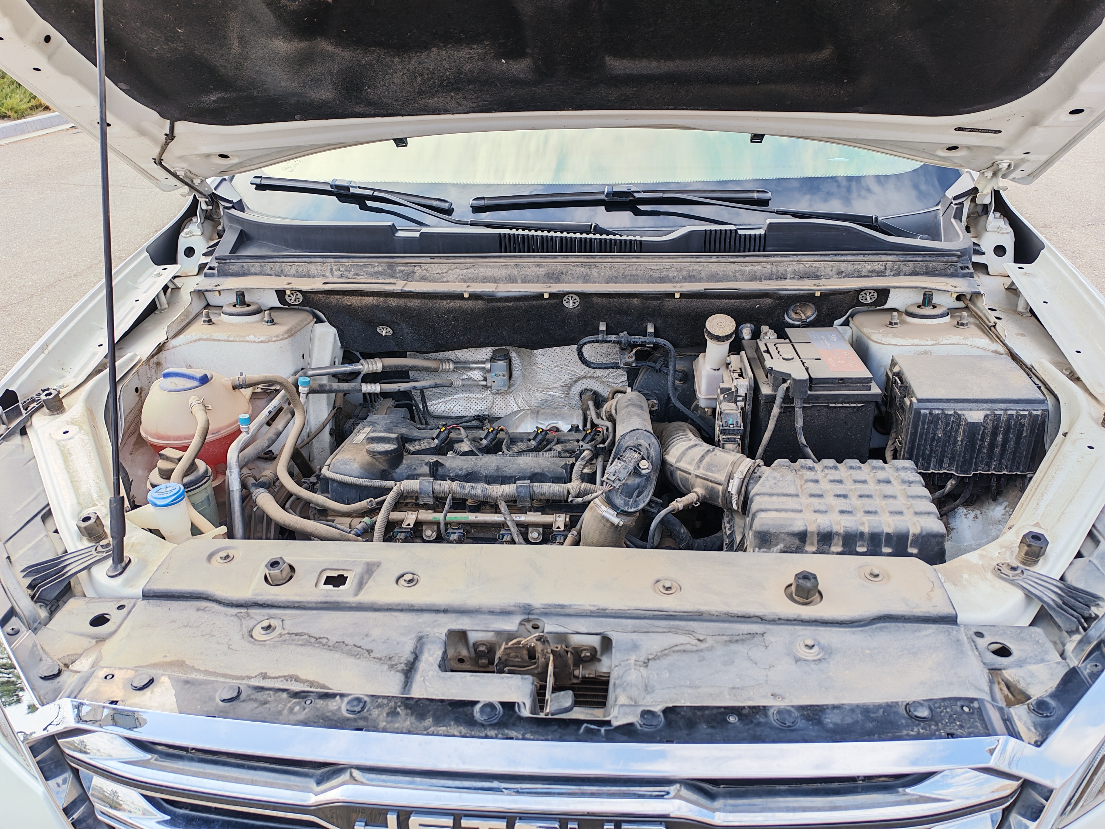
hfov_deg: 65.3
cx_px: 552
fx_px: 862
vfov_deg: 51.4
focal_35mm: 27
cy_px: 414
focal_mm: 6.12
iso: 50
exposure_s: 1/330
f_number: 1.9
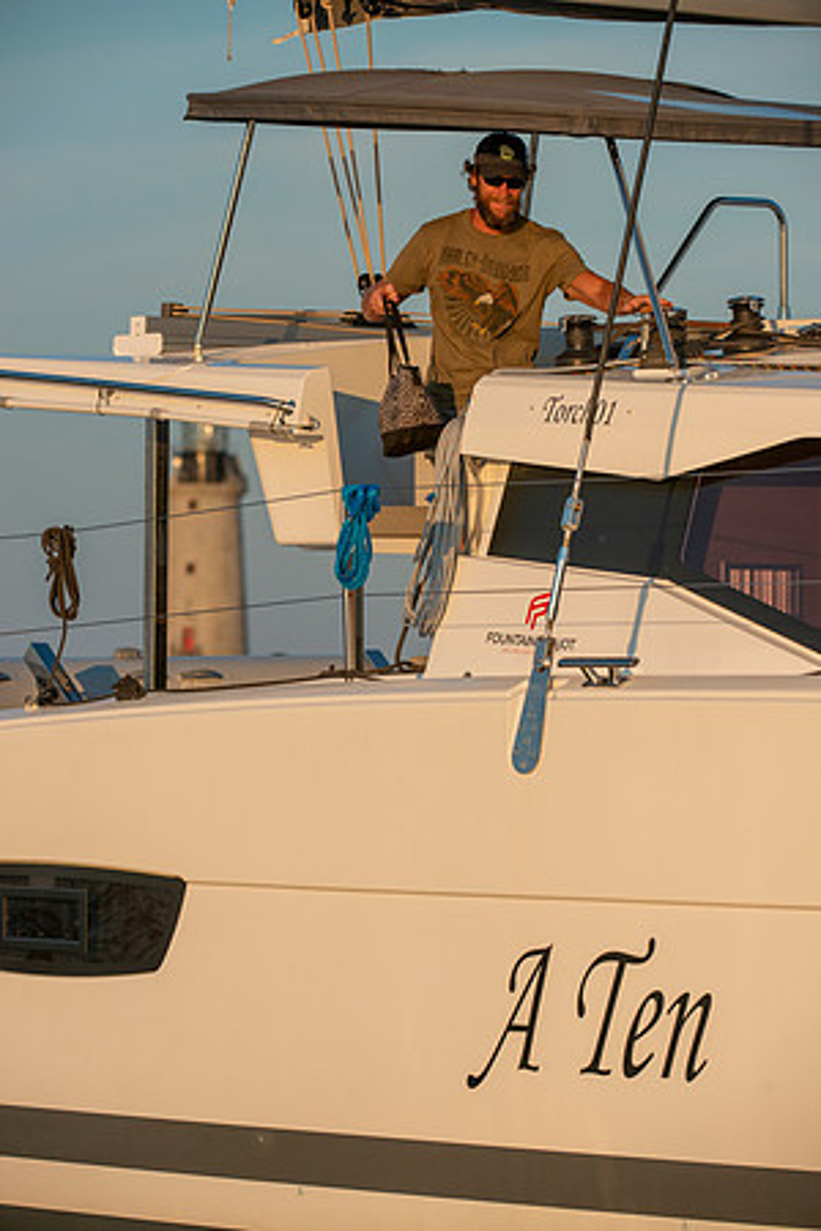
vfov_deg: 10.3
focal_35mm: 200
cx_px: 410
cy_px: 616
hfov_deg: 6.9
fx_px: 6841
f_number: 8
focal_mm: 200
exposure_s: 1/1000
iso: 400
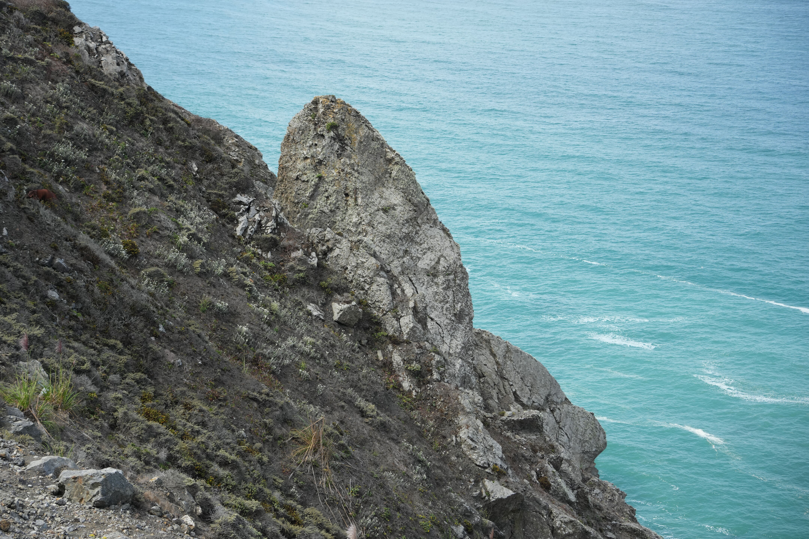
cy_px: 270
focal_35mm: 80
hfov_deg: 25.4
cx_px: 404
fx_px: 1798
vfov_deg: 17.1
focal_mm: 80
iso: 500
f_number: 5
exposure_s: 1/1000
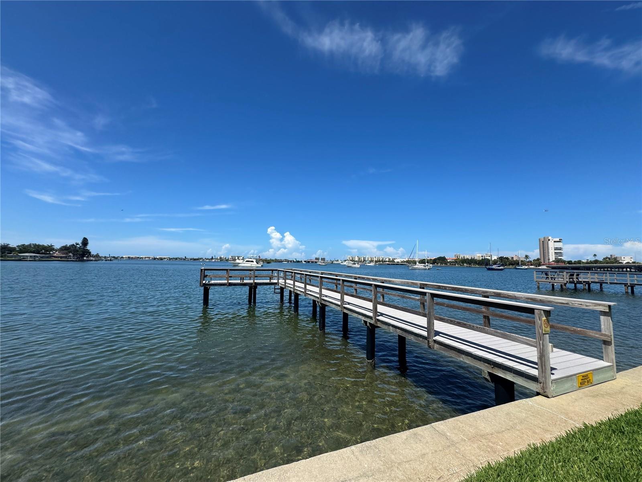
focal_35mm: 14
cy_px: 241
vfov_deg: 85.7
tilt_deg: +5.4
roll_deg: -1.4
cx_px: 321
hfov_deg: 102.1
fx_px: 260
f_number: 2.2
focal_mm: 2.22
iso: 50
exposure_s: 1/2770
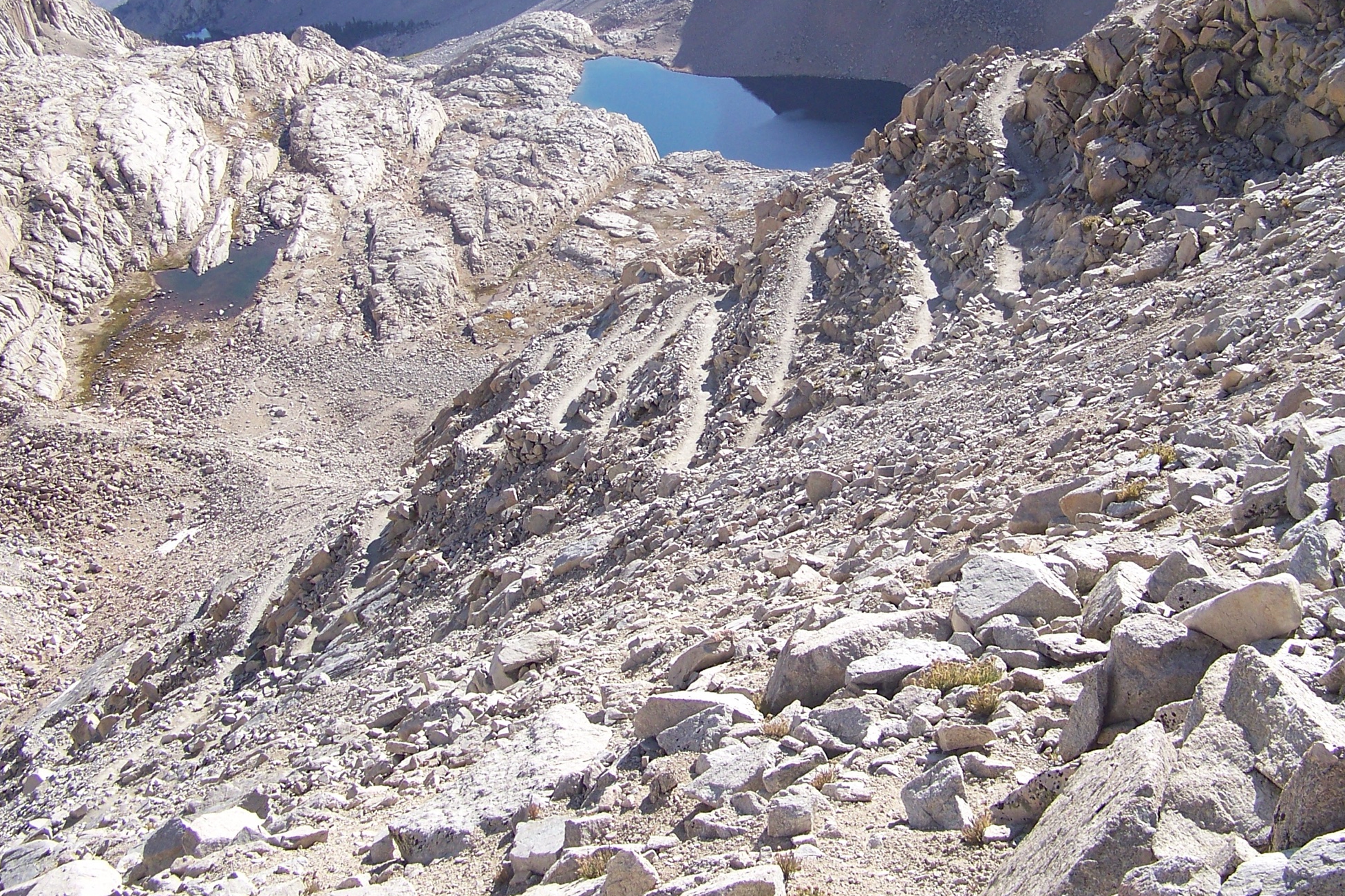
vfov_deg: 29.0
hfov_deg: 42.7
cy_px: 301
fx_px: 1718
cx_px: 728
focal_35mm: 46
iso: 64
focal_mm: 5.85
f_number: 2.8
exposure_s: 1/640
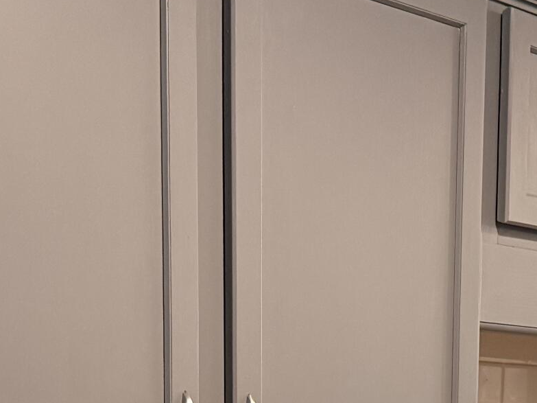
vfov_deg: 14.8
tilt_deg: -6.4
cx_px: 333
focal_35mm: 92
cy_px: 620
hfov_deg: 21.3
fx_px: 1427
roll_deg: -0.9
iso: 400
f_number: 1.78
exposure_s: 1/60
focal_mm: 6.76
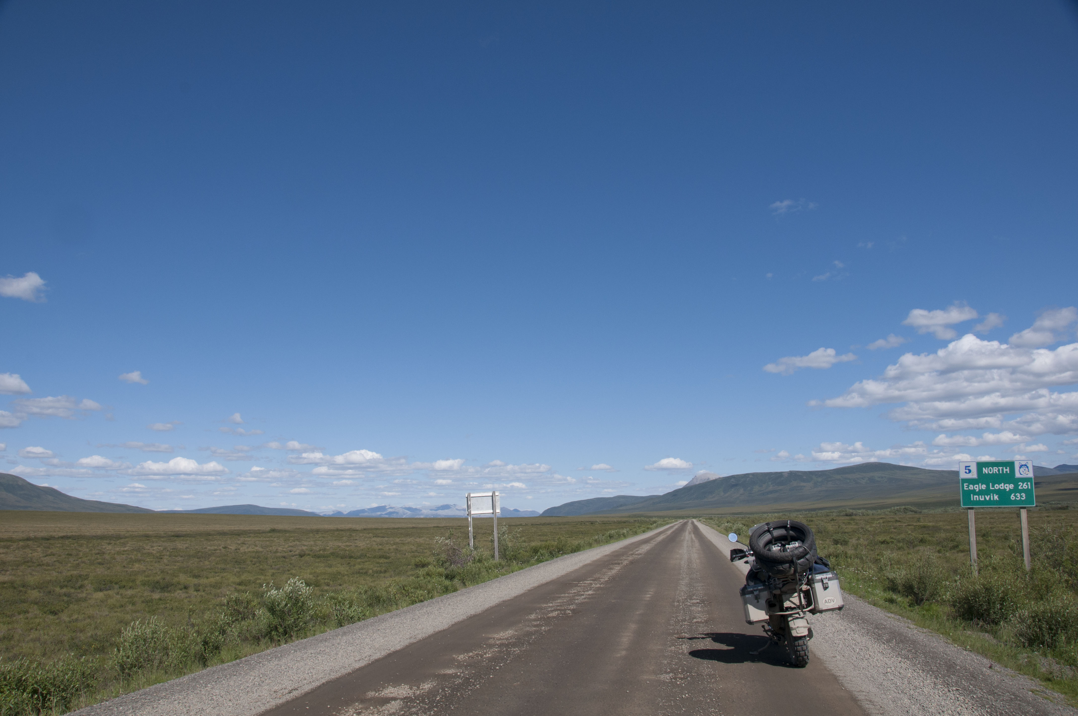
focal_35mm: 27
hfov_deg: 67.4
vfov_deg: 47.8
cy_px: 358
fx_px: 808
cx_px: 539
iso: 200
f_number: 11
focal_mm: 18
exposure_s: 1/500
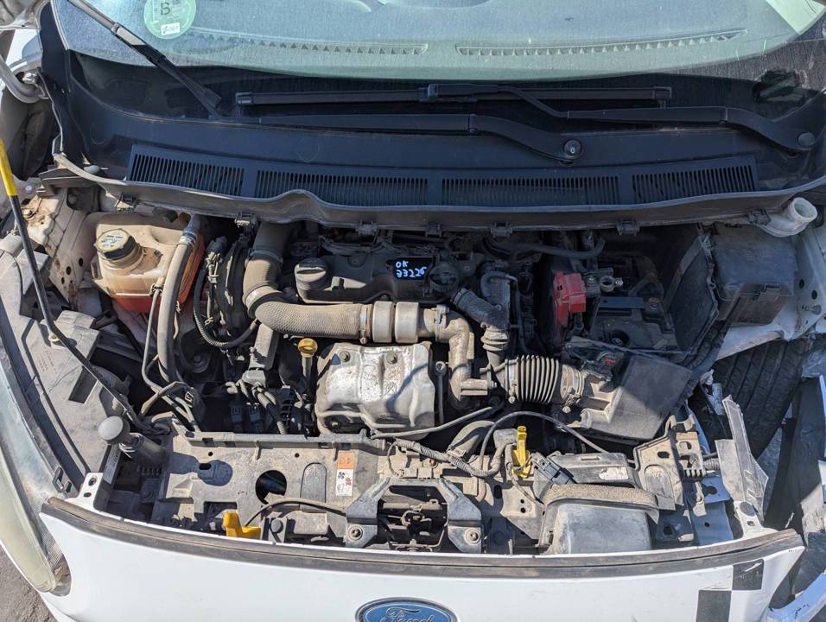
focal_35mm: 24
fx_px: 574
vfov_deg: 56.9
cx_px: 413
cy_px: 311
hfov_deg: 71.5
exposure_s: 1/2513
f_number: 1.85
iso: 47
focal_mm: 6.81
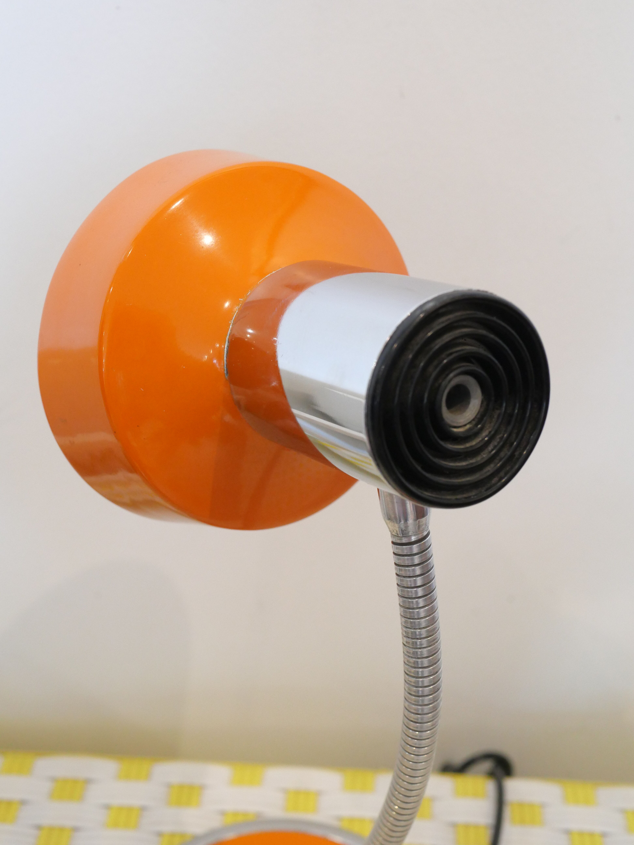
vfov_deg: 38.2
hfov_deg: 29.1
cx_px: 317
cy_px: 422
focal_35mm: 50
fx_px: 1221
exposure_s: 1/60
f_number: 5
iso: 2000
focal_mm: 25
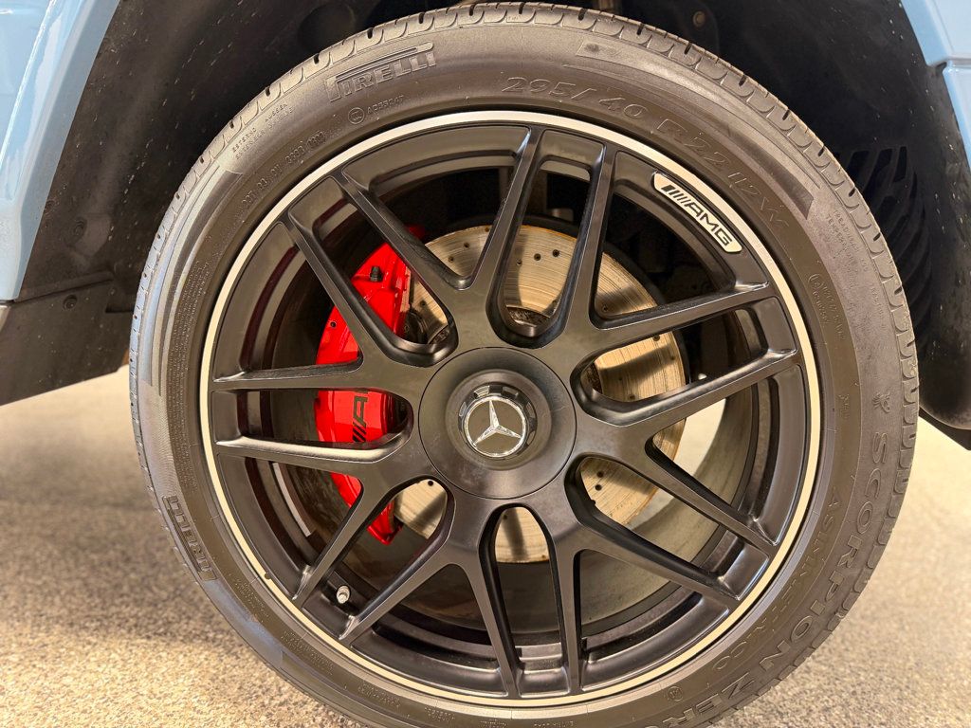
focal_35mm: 24
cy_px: 364
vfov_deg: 56.8
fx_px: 673
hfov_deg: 71.6
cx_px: 486
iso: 320
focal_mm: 6.76
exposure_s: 1/60
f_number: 1.78
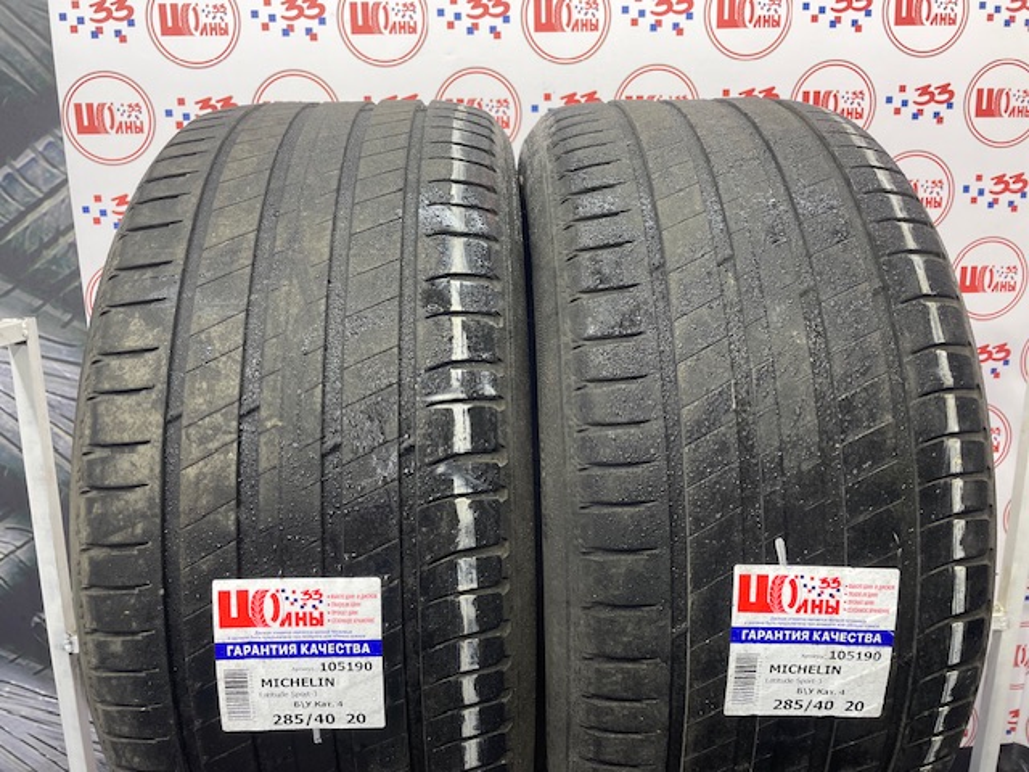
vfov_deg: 53.1
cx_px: 514
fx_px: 773
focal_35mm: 26
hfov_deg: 67.3
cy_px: 386
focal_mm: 4.2
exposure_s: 1/100
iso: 125
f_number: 1.6
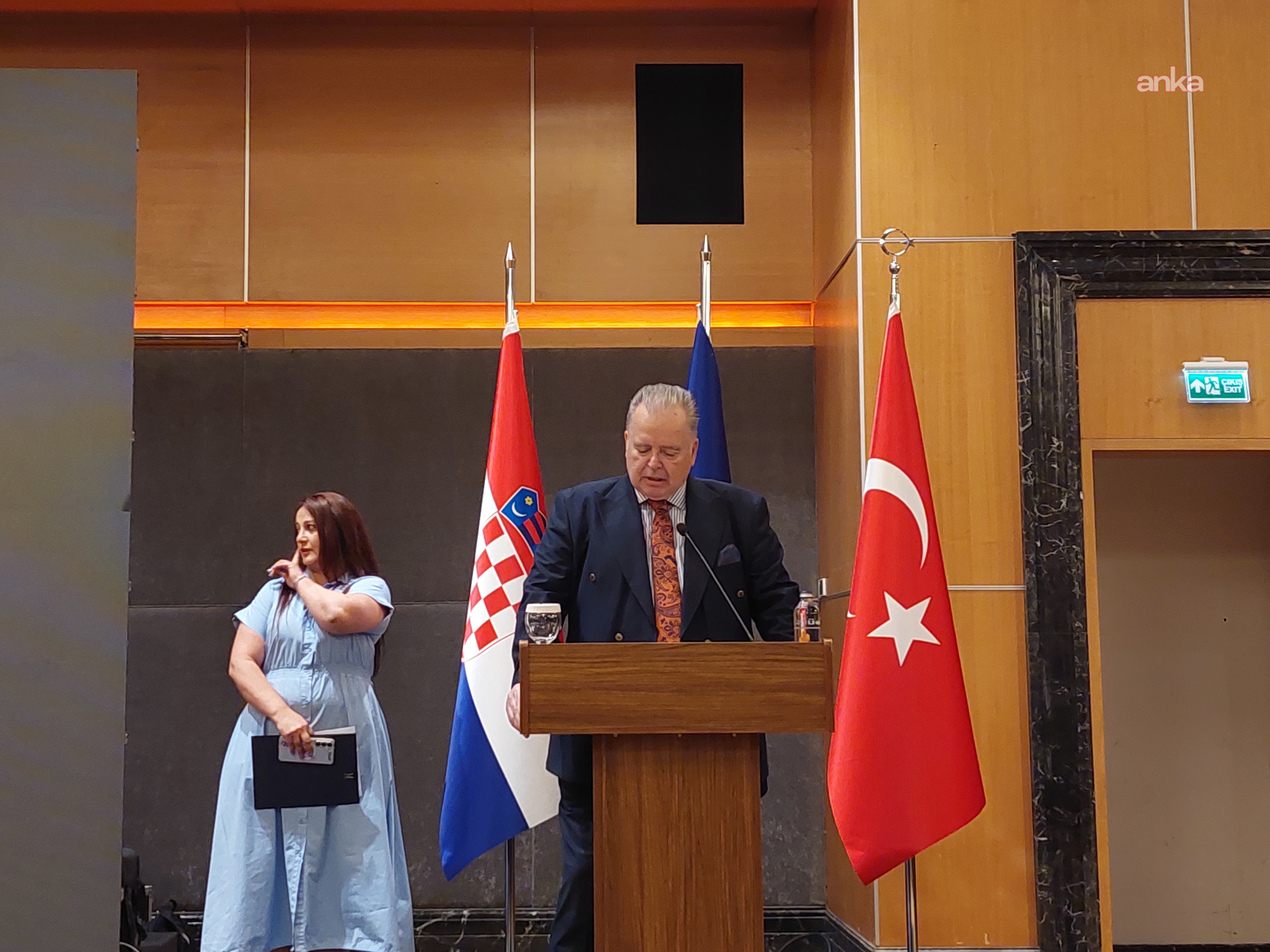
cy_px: 476
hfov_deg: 71.6
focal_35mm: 24
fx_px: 881
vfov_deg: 56.8
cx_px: 635
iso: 400
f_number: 1.8
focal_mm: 5.23
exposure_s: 1/40
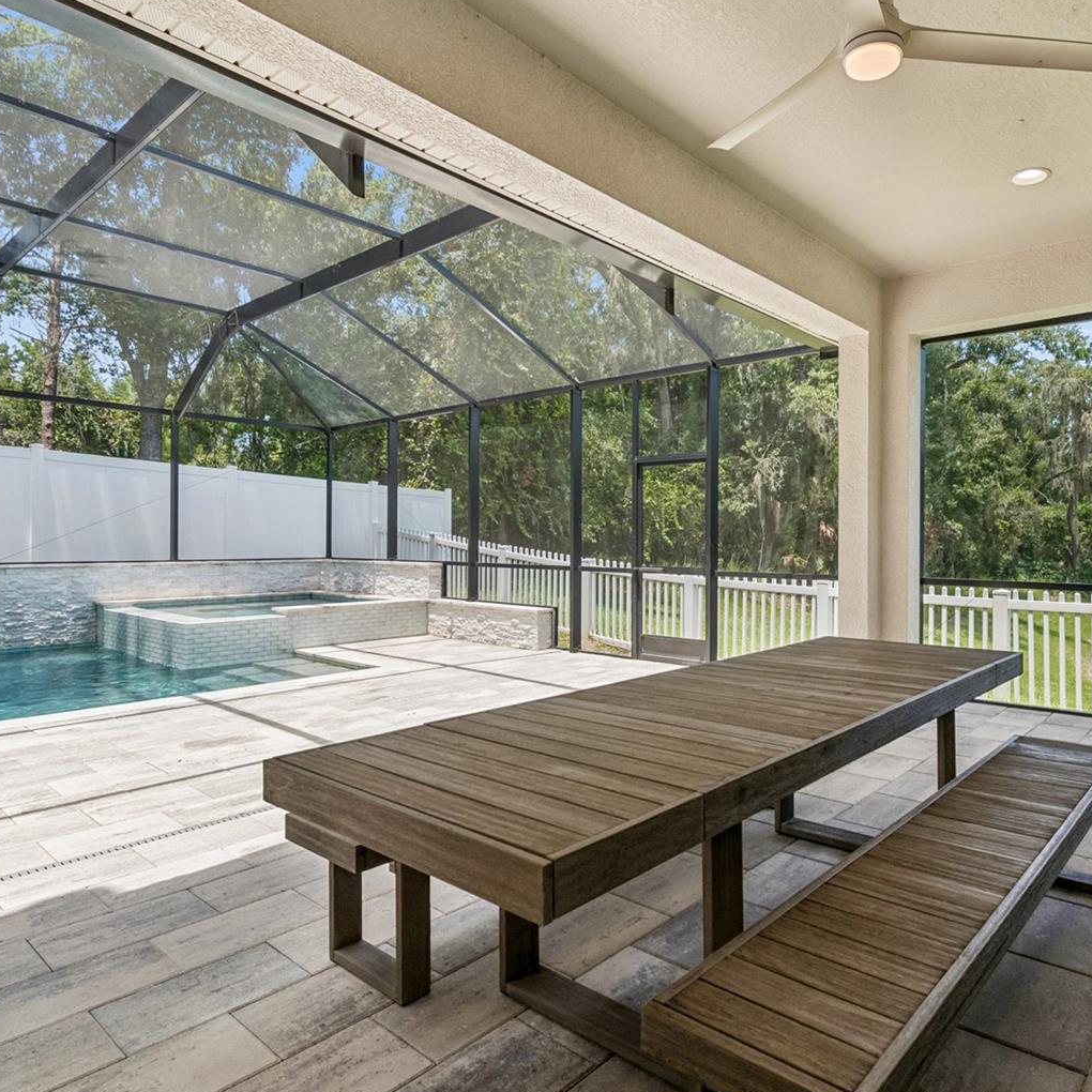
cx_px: 656
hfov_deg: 74.0
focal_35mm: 20
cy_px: 540
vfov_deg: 74.8
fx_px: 714
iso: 100
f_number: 7.1
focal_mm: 10
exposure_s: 1/100
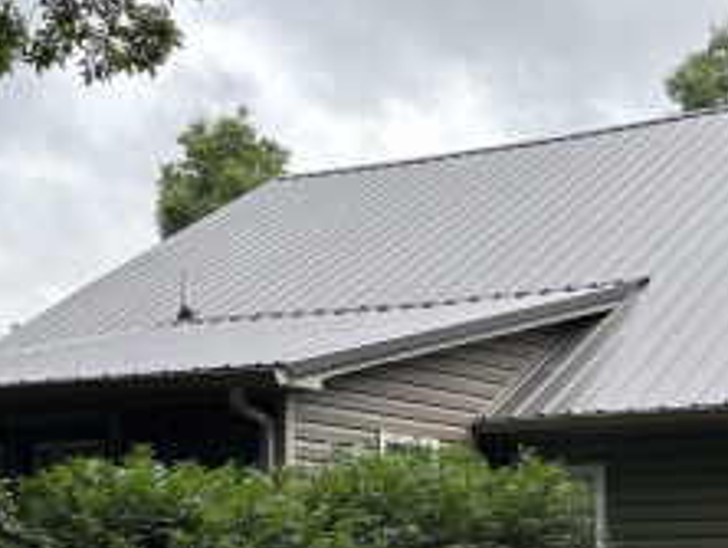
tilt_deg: +1.8
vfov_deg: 18.5
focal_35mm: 78
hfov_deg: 24.6
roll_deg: +0.5
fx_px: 1642
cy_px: 525
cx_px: 589
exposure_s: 1/865
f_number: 1.6
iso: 50
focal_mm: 5.96
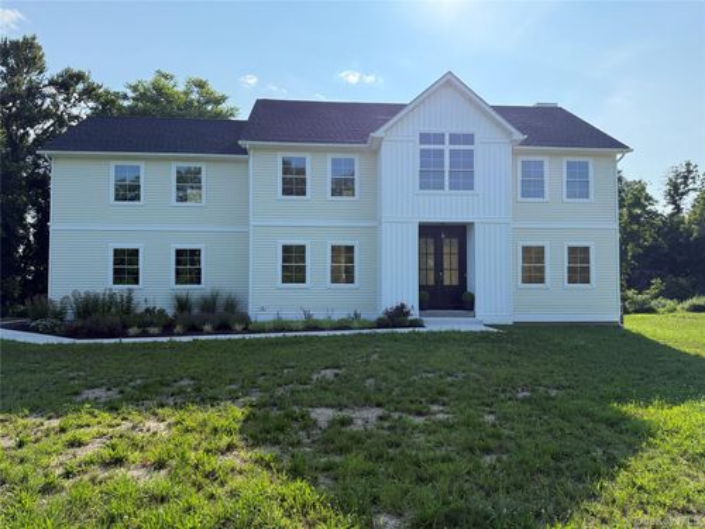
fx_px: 489
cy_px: 264
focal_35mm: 24
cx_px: 352
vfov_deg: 56.8
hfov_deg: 71.6
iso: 100
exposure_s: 1/4167
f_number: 1.78
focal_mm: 6.76
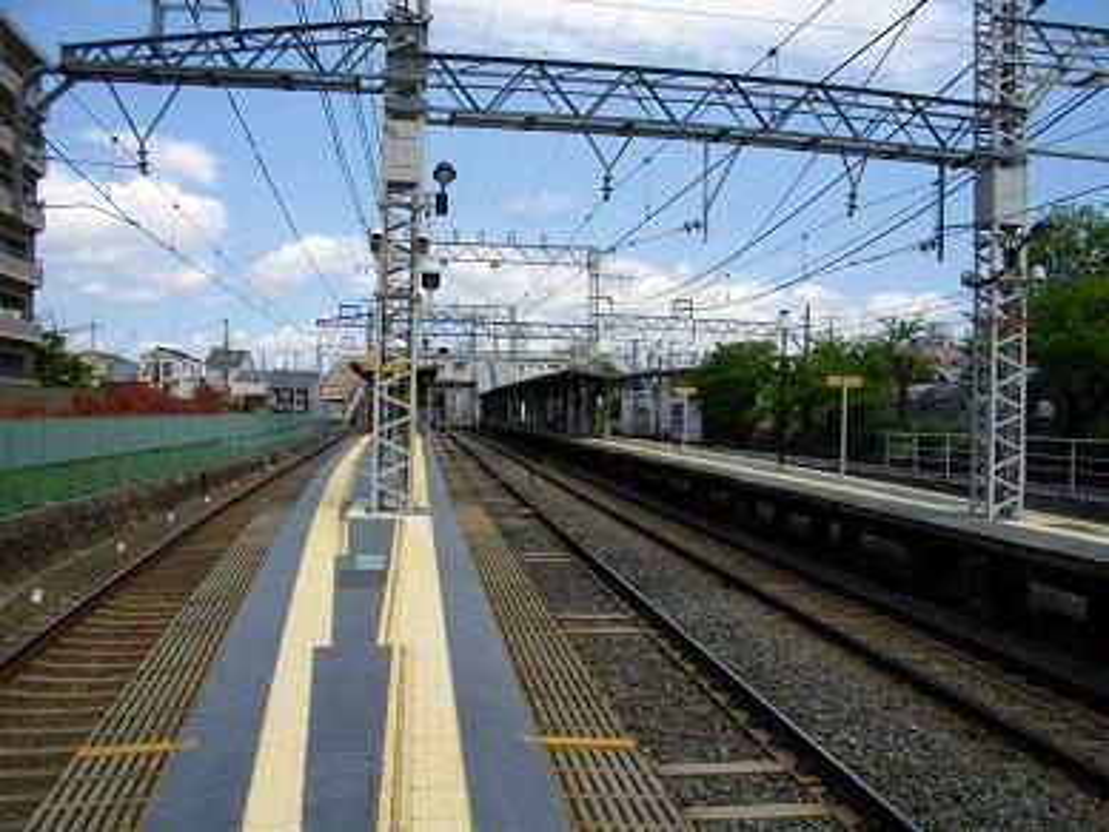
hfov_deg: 56.8
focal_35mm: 32
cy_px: 416
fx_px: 1026
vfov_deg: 44.2
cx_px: 554
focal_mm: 5.7
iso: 100
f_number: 5.5
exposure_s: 1/400
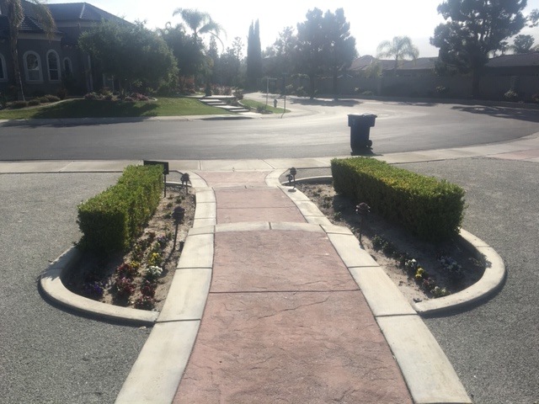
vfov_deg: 48.2
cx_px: 270
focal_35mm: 29
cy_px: 202
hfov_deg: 61.7
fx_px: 452
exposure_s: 1/2653
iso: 25
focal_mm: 4.15
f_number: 2.2
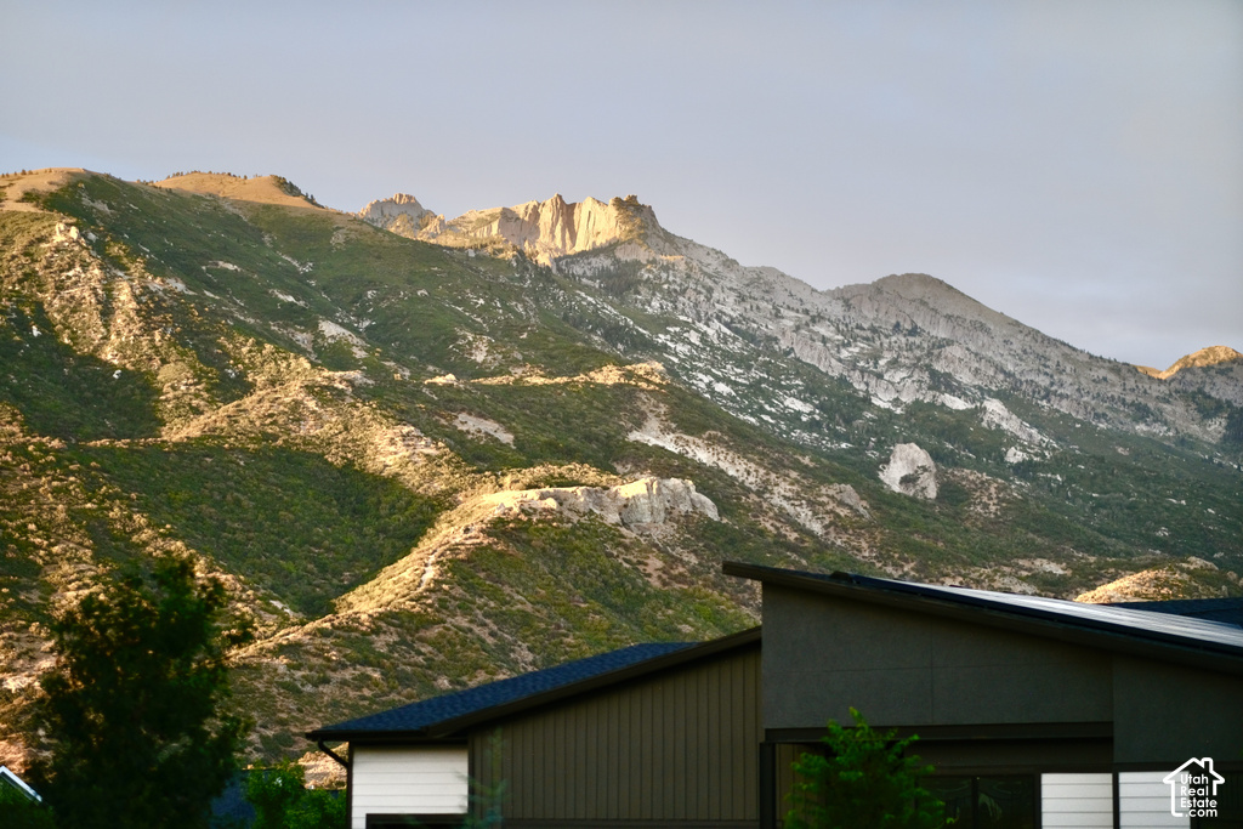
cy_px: 414
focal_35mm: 84
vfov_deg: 16.3
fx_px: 2901
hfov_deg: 24.2
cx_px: 622
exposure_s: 1/1400
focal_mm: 56
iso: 320
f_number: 1.4
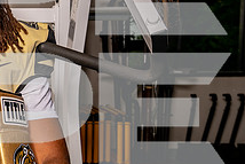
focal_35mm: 92
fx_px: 627
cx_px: -61
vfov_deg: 14.8
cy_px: 114
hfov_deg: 20.5
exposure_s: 1/320
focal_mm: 34
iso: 100
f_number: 5.6
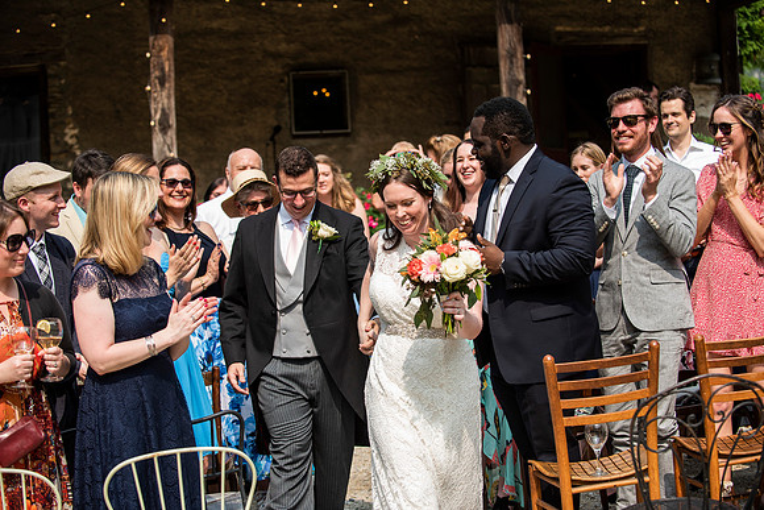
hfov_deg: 28.8
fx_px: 1486
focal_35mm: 70
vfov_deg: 19.5
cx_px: 382
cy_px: 255
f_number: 3.5
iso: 400
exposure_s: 1/3200
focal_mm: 70
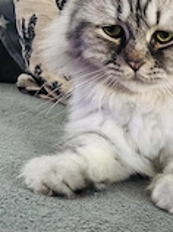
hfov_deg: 20.9
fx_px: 441
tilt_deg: -16.2
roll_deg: -5.5
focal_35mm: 66
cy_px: 181
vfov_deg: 28.9
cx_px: 198
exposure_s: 1/25
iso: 500
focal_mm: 5.96
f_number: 1.6
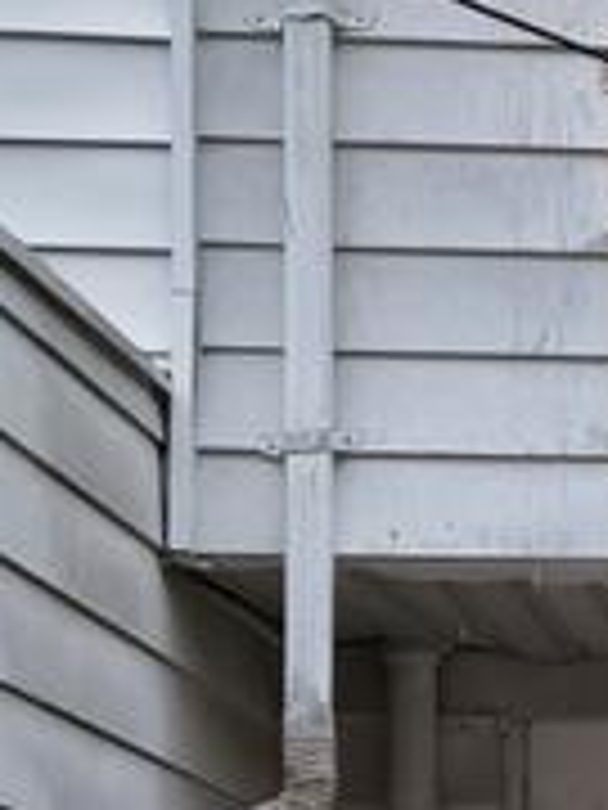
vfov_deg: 13.4
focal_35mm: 144
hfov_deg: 9.4
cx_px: 1383
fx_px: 3372
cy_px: 936
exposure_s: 1/834
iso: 100
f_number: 1.8
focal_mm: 5.56
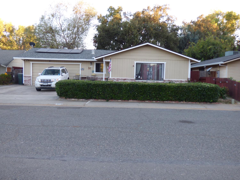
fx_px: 222
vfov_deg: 44.2
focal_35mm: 32
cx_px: 120
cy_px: 90
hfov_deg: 56.8
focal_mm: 5.53
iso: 125
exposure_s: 1/60
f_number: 3.3
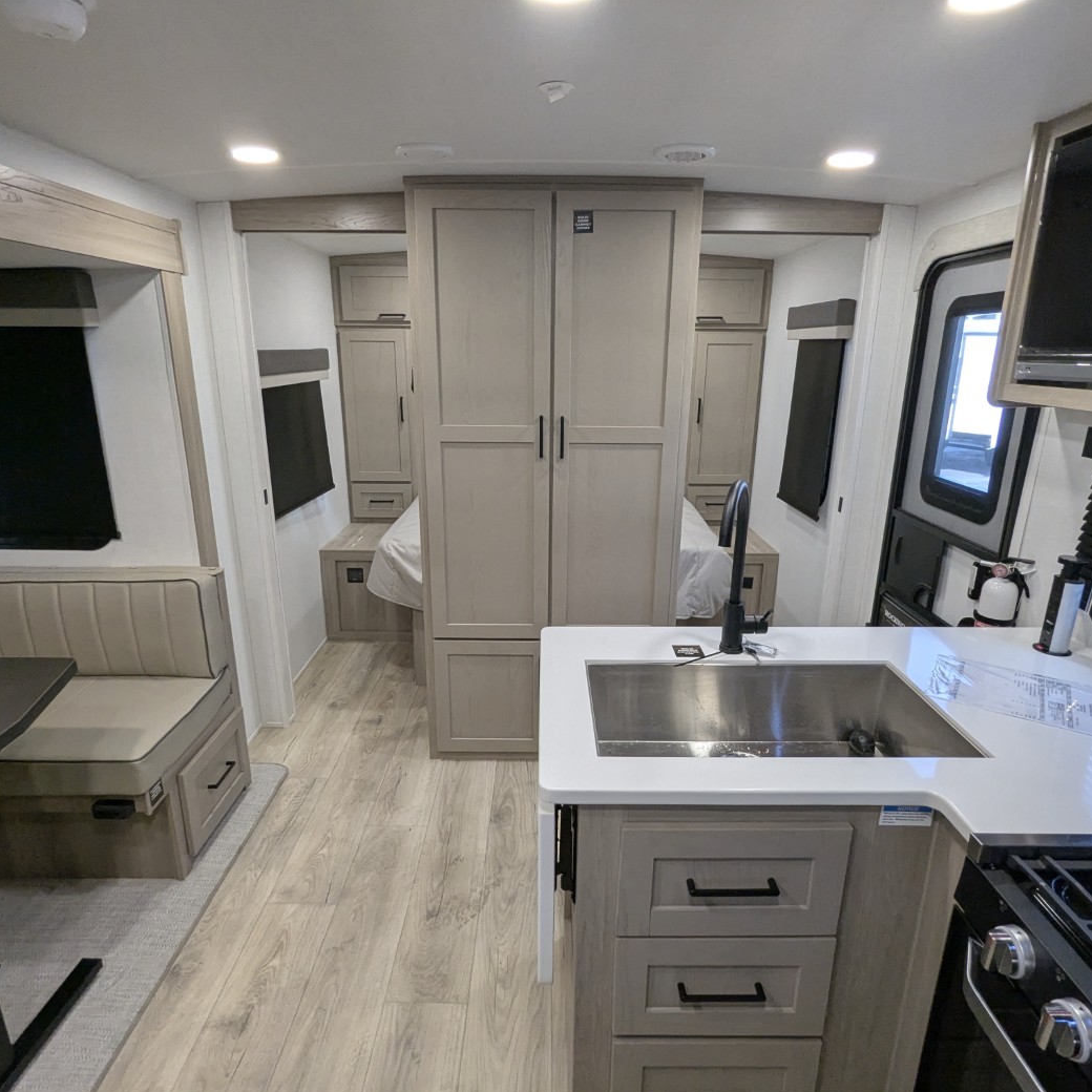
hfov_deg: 77.7
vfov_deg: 77.7
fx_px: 678
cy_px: 549
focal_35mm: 19
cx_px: 545
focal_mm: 2.35
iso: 222
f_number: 2.2
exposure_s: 1/144
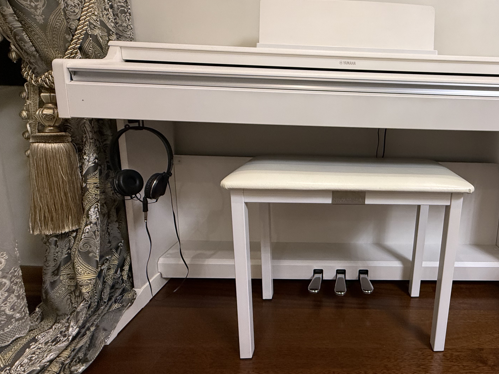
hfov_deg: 77.6
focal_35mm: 20
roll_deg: -1.7
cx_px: 353
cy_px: 149
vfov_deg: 65.3
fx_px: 288
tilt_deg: -9.6
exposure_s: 1/100
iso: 320
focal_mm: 2.22
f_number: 2.2
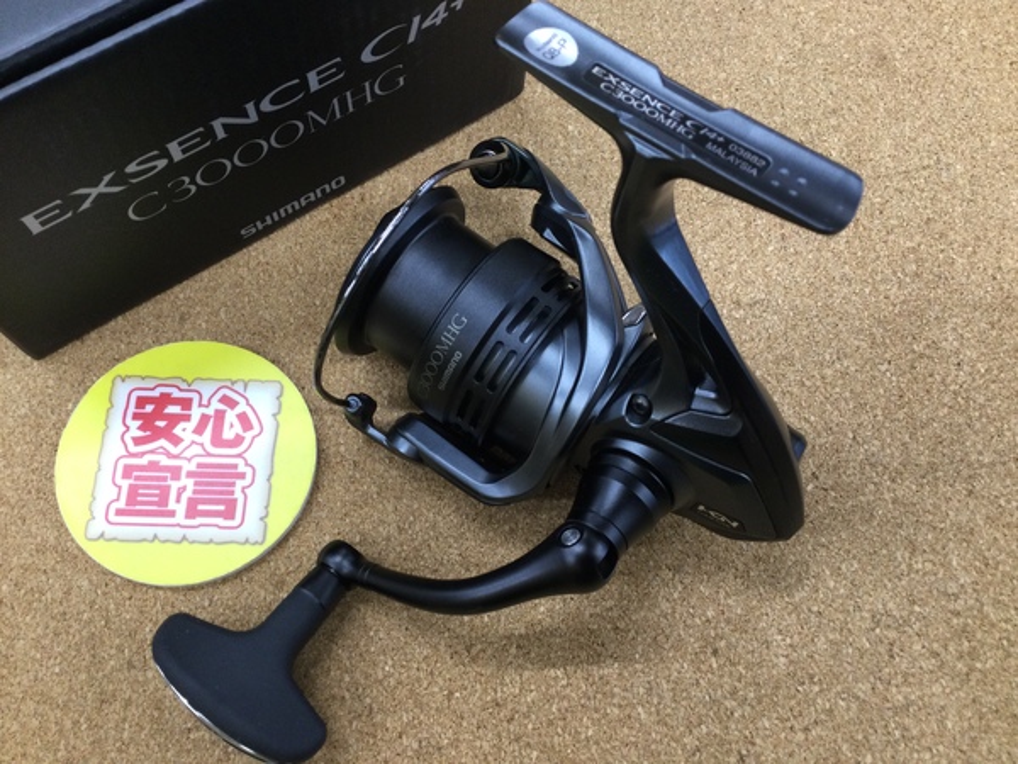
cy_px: 382
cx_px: 509
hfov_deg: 58.4
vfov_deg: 45.4
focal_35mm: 31
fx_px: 912
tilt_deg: -69.3
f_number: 2.4
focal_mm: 3.3
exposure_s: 1/30
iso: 64
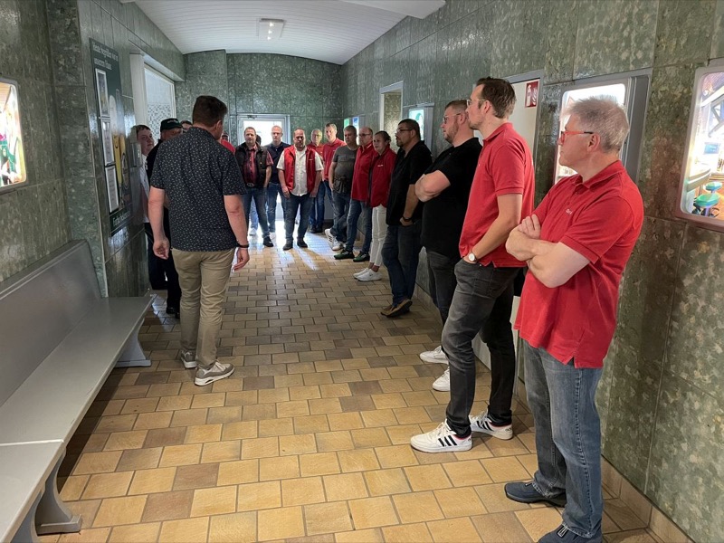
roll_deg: -0.4
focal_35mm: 26
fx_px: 544
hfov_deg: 67.3
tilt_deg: -14.1
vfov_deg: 53.1
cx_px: 362
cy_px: 272
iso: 400
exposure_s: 1/50
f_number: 1.6
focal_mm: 4.2
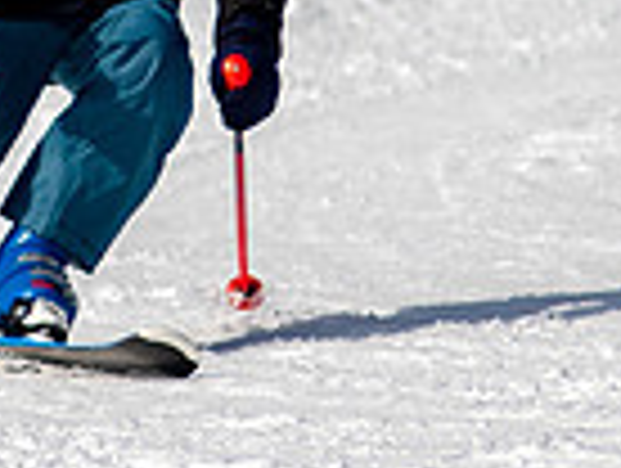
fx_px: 46850
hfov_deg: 0.8
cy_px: -133
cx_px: -4
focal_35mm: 2607
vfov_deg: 0.6
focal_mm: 300
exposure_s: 1/6400
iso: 100
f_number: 2.8
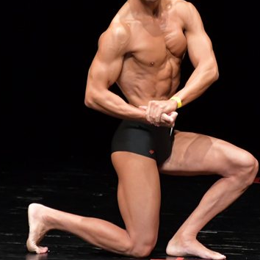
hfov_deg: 2.1
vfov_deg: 2.1
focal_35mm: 836
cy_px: 116
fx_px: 7104
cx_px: 191
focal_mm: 300
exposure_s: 1/400
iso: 4000
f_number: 5.6
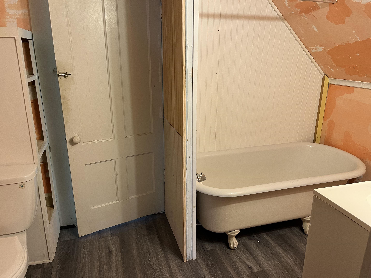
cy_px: 139
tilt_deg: -18.1
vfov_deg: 53.1
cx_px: 186
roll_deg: -0.1
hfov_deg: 67.3
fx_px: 279
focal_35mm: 26
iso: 125
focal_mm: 5.1
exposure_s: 1/60
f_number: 1.6
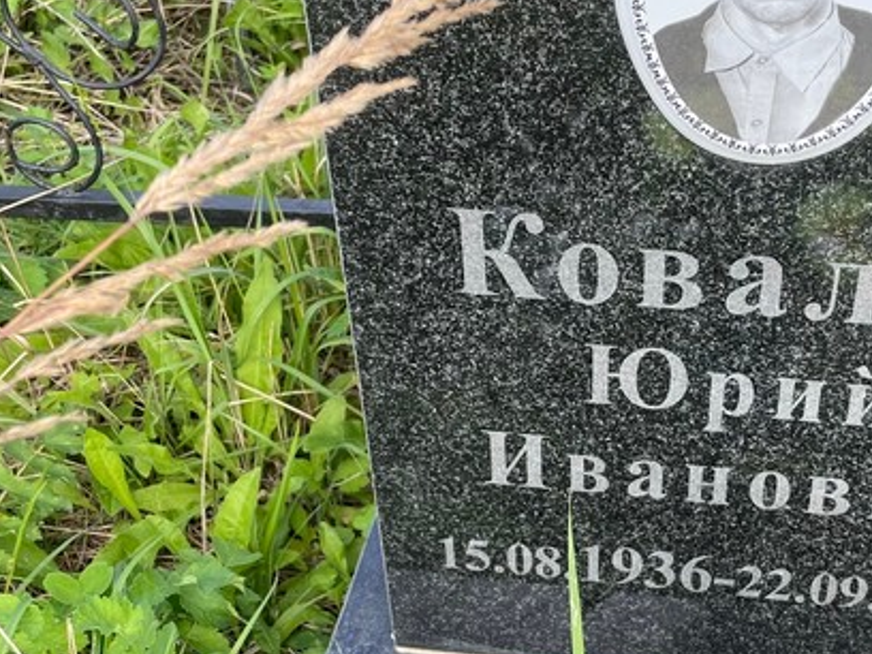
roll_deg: +0.7
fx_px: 1285
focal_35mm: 51
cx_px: 598
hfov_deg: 37.0
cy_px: 323
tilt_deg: -39.0
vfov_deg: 28.6
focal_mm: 4.2
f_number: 1.6
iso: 32
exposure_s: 1/530
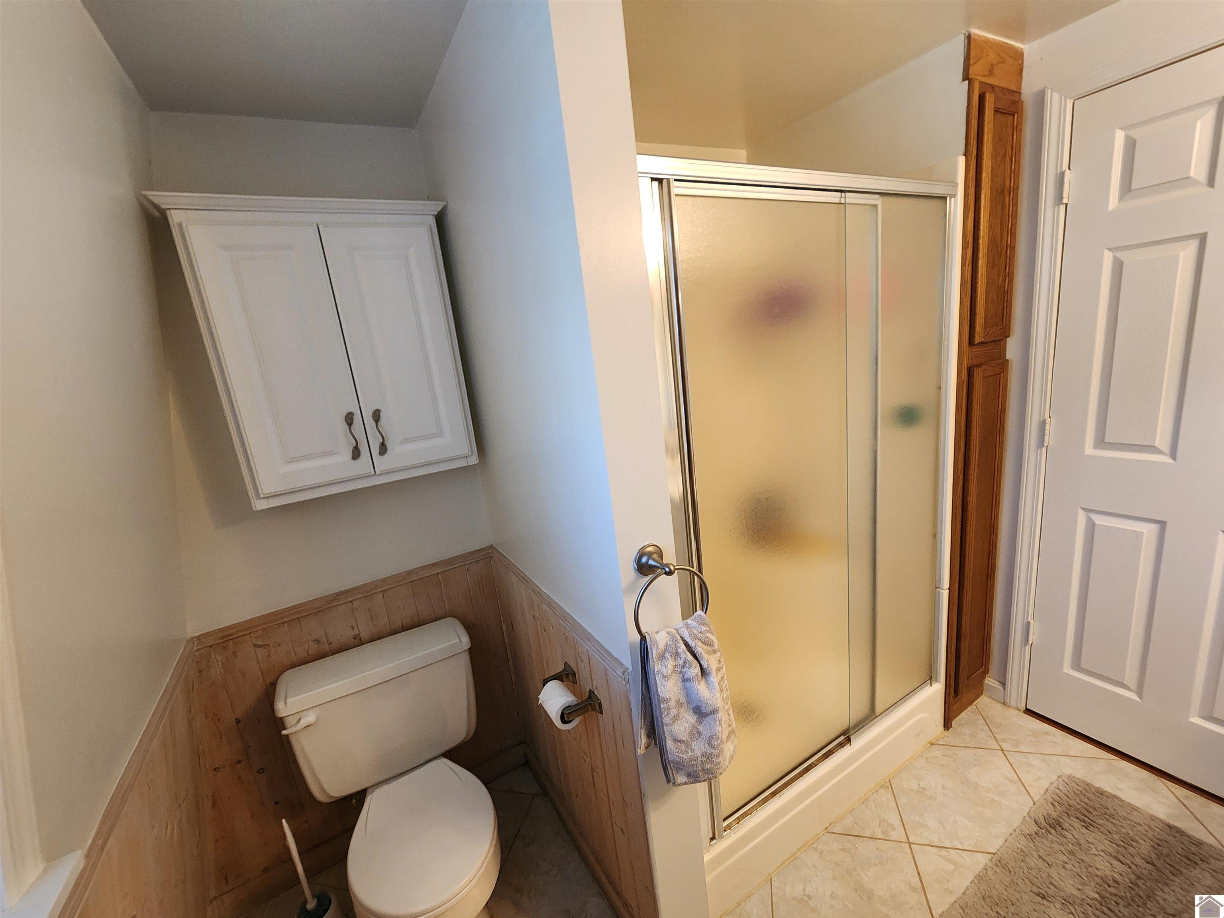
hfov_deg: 106.2
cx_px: 612
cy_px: 459
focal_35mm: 13
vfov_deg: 89.9
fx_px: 460
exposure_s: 1/40
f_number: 2.2
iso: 320
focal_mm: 2.2
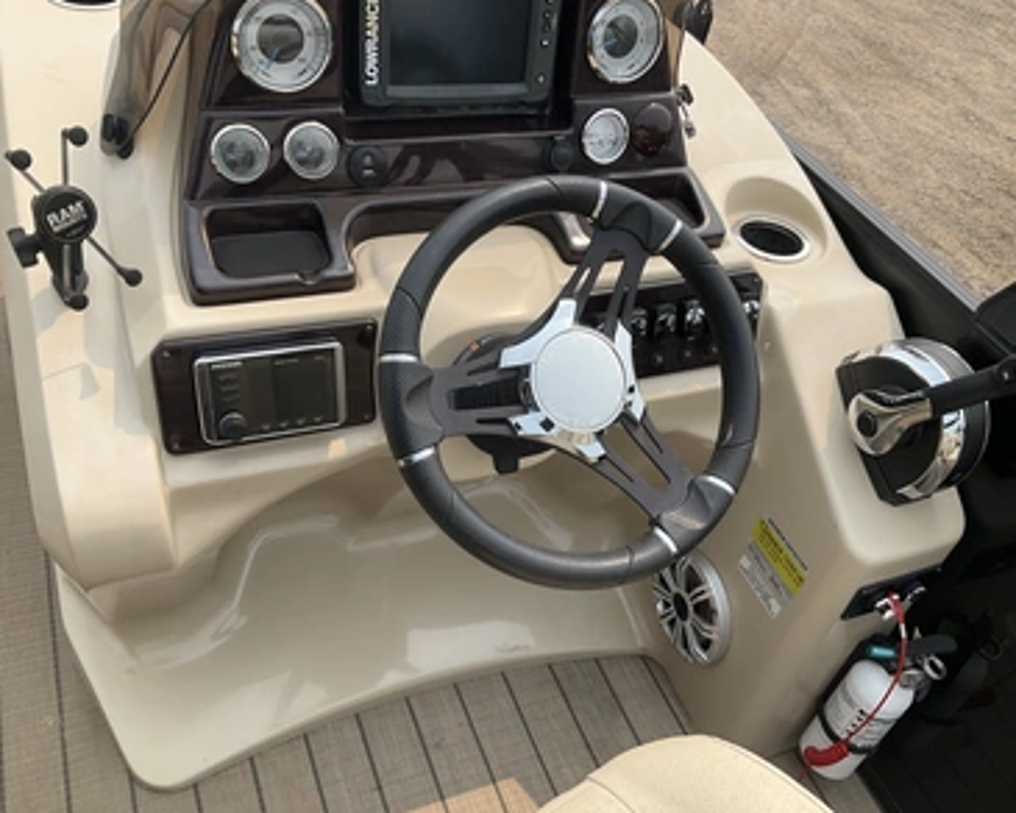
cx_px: 504
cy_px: 406
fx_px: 932
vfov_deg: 47.1
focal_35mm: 31
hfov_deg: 57.2
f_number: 1.8
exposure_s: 1/1342
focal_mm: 3
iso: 25
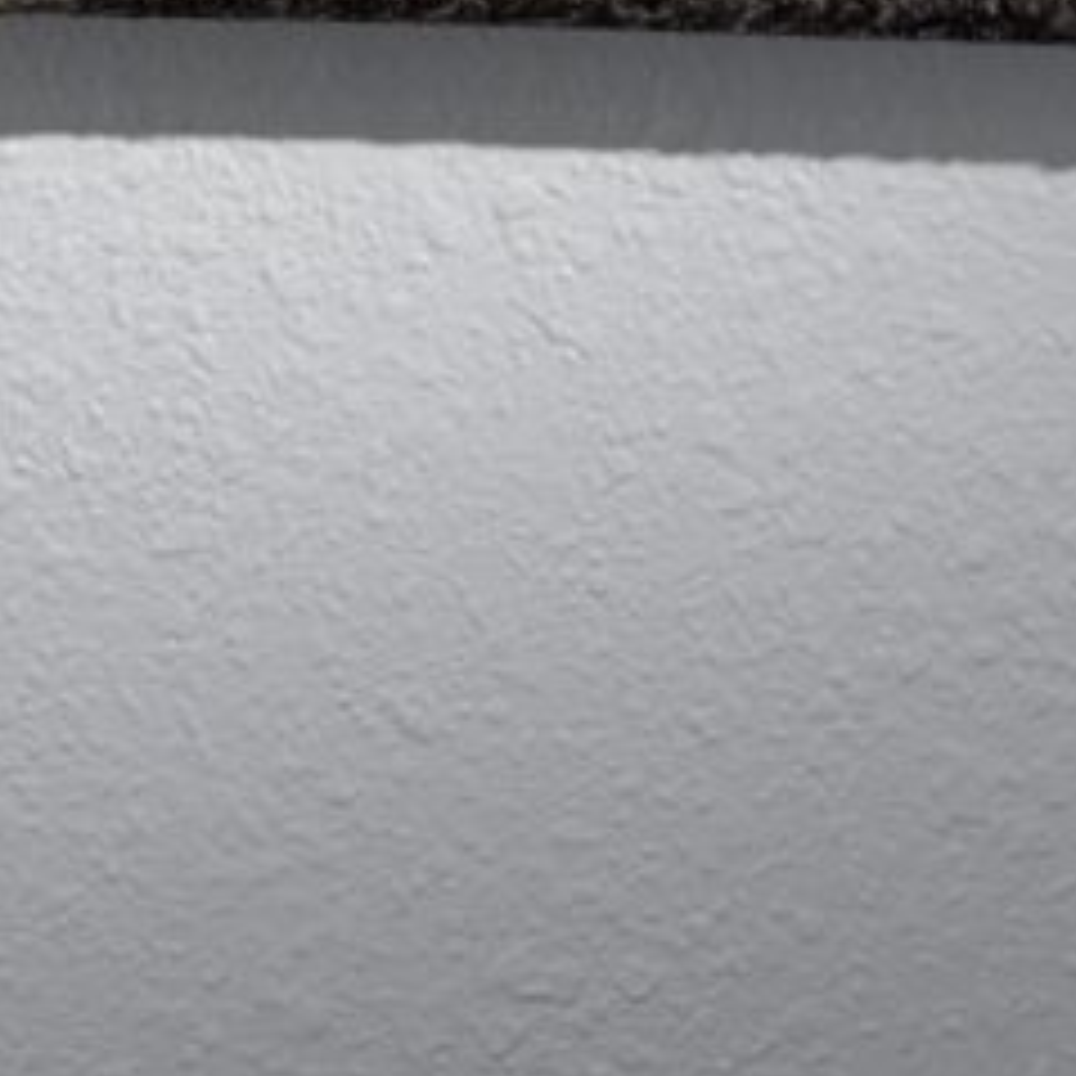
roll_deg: -0.7
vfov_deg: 15.7
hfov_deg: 19.1
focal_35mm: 91
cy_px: -968
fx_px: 3200
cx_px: 500
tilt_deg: +3.0
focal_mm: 6.76
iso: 80
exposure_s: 1/397
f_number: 1.78
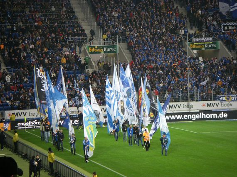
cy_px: 88
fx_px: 1157
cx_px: 118
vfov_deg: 8.8
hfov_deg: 11.7
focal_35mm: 169
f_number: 4.4
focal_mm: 27.9
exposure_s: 1/125
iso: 320
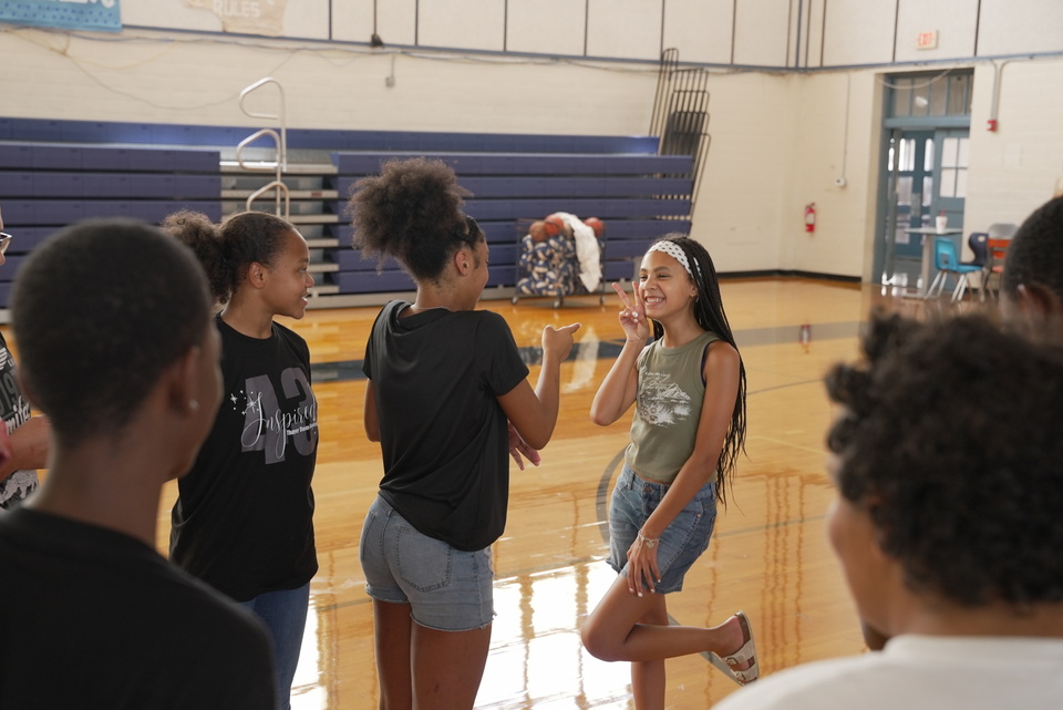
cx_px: 514
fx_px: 1427
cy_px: 332
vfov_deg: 27.9
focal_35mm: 48
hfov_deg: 40.8
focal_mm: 45.3
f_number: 4
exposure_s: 1/100
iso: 800
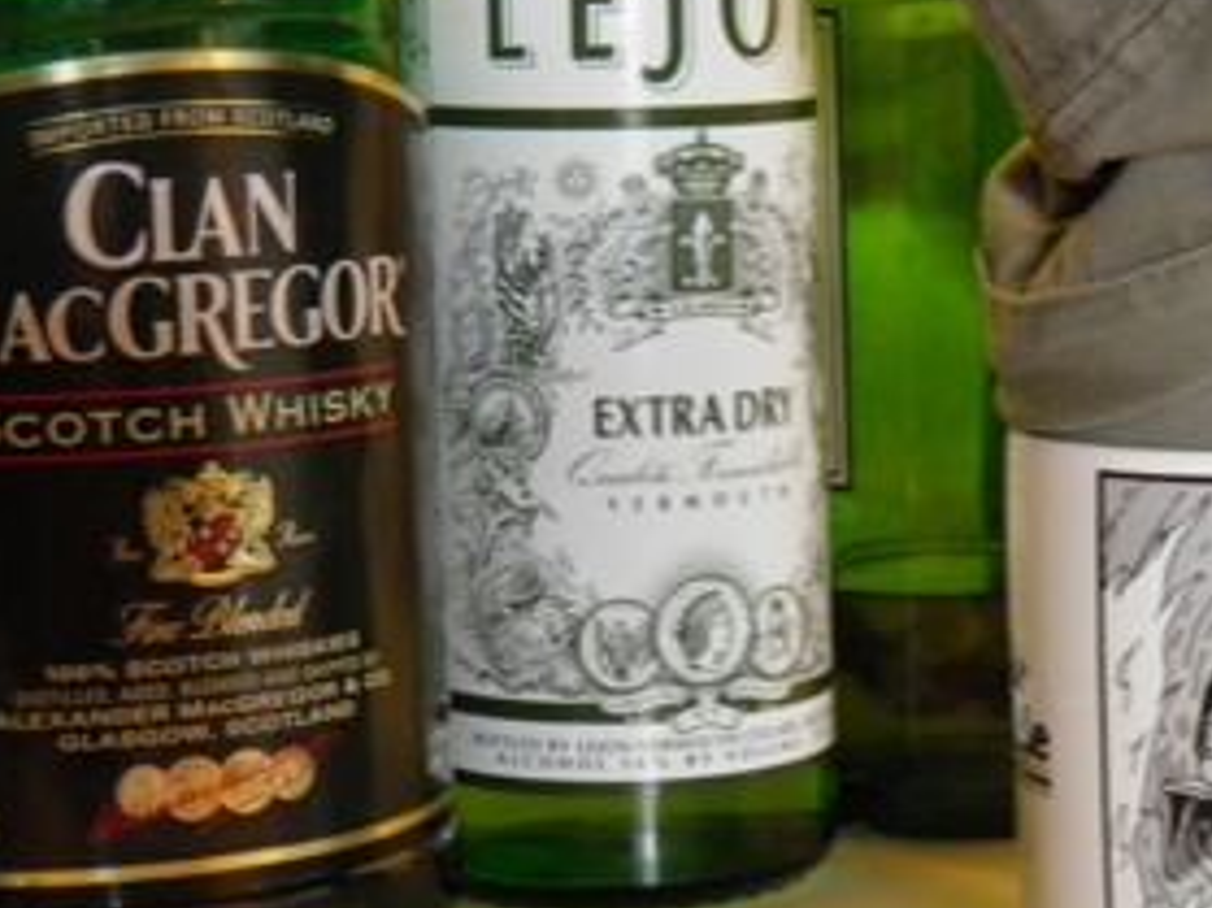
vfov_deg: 12.1
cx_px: 995
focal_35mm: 122
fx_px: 4270
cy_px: 348
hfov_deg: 16.0
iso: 400
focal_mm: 13.2
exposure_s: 1/13
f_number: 3.9
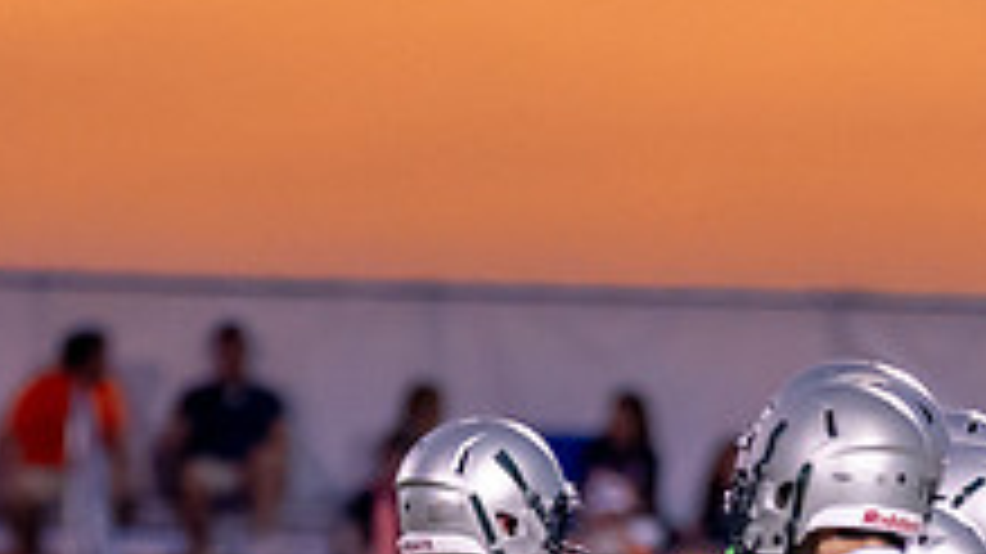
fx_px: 17746
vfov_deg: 1.8
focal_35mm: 679
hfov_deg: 3.2
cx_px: 456
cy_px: 962
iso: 1250
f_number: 1.8
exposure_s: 1/1000
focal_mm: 135
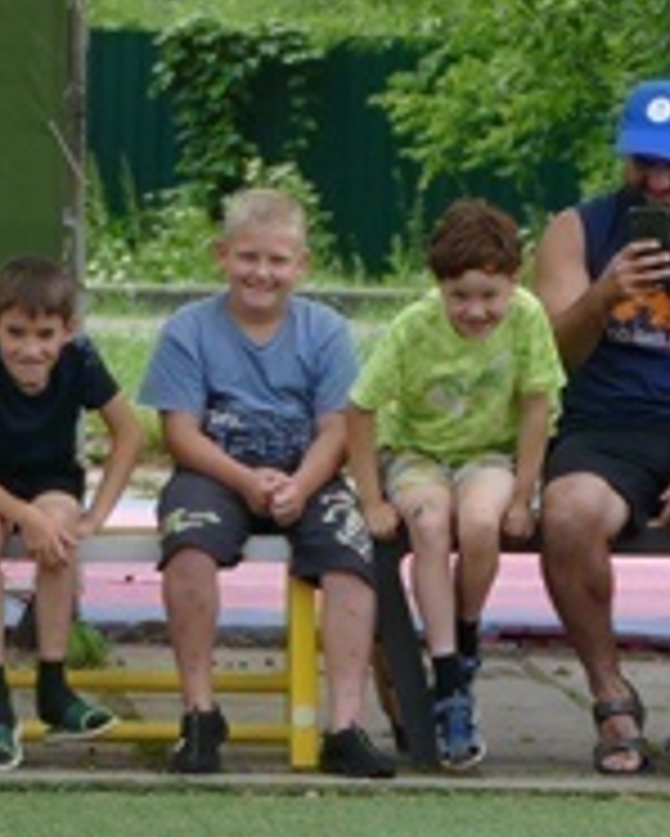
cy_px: 1066
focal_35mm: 545
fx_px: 13498
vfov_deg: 3.5
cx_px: -477
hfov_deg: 2.8
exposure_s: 1/400
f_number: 3.9
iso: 125
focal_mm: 52.4
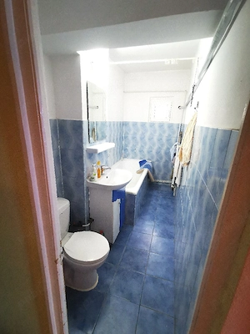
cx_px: 125
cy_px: 167
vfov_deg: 94.5
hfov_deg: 78.1
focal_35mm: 16
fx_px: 154
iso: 500
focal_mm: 2.35
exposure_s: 1/25
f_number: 2.2
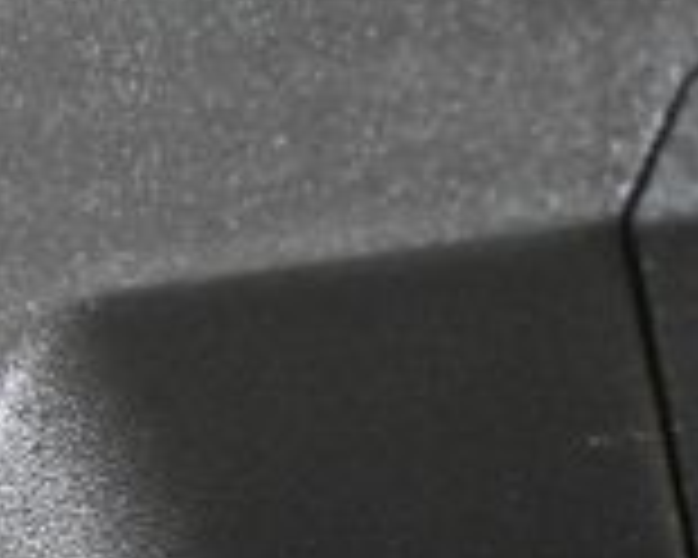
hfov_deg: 10.1
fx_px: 3780
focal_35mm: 183
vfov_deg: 8.3
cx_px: -441
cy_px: 850
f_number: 5
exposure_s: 1/60
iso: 9000
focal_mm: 31.5
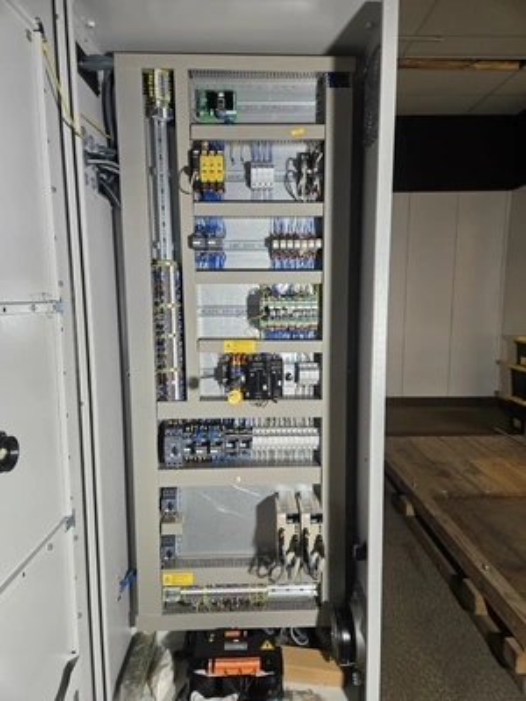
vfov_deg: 73.9
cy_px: 350
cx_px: 263
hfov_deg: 58.9
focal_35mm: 23
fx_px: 466
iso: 100
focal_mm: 5.4
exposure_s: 1/50
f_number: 1.8
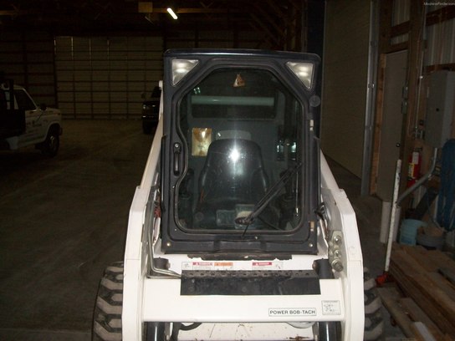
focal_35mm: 32
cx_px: 228
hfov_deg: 56.8
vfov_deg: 44.2
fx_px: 421
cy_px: 170
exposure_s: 1/30
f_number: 2.9
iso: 240
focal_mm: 5.7
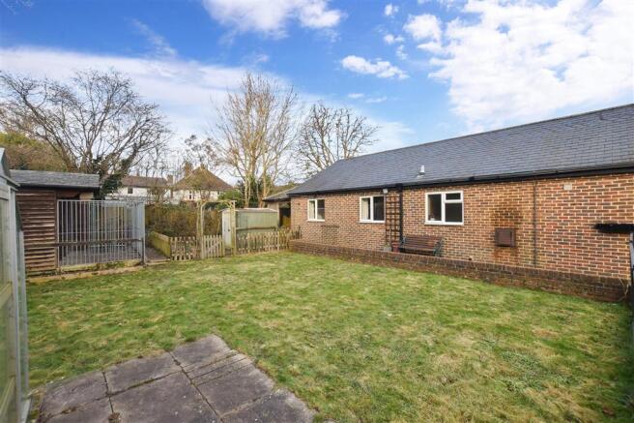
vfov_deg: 77.3
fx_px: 264
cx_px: 317
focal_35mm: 15
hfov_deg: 100.4
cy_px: 212
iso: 500
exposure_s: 1/250
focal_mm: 10
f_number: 8
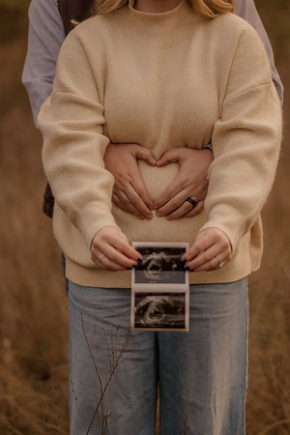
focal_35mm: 127
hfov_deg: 10.8
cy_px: 218
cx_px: 145
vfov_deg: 16.1
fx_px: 1534
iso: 320
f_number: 1.4
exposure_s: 1/1250
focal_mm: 85
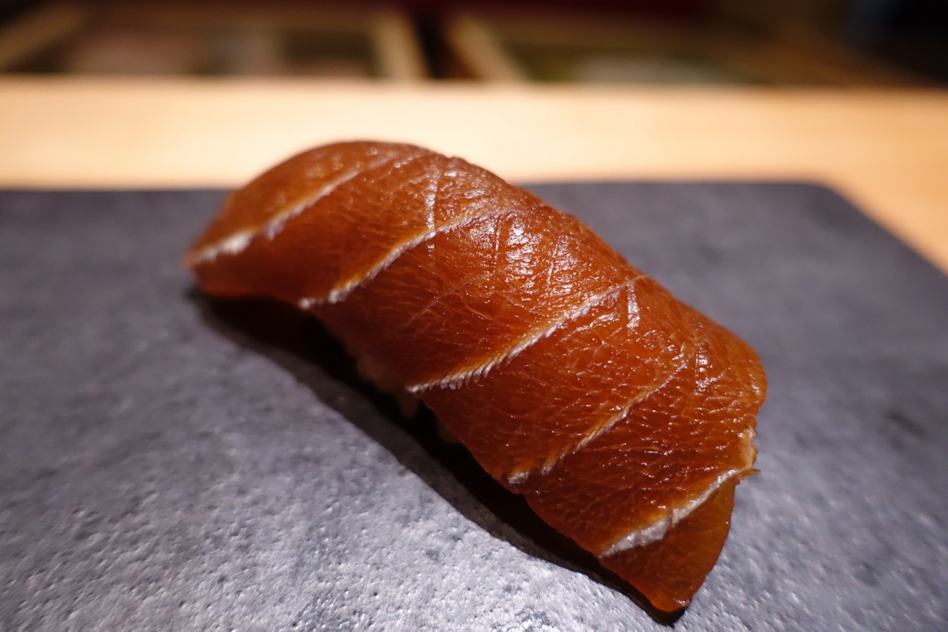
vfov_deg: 53.1
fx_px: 632
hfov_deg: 73.7
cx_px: 474
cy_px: 316
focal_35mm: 24
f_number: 2.5
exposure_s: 1/200
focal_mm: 8.8
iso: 800
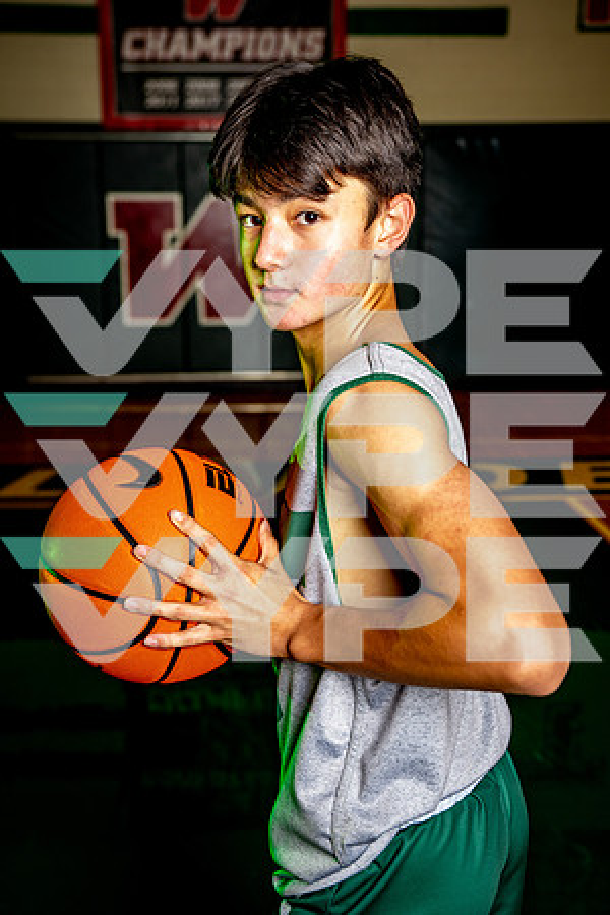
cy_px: 458
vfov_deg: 40.3
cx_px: 305
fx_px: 1245
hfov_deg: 27.5
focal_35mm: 49
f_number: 4.5
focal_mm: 49
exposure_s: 1/250
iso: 200
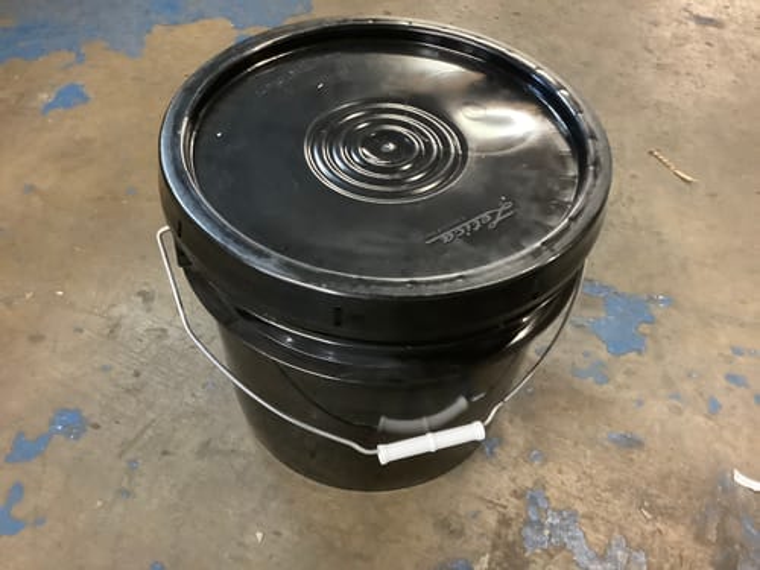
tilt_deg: -48.9
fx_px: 681
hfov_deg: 58.4
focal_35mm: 31
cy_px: 285
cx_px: 380
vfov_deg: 45.4
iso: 640
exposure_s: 1/20
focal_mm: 3.3
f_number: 2.4
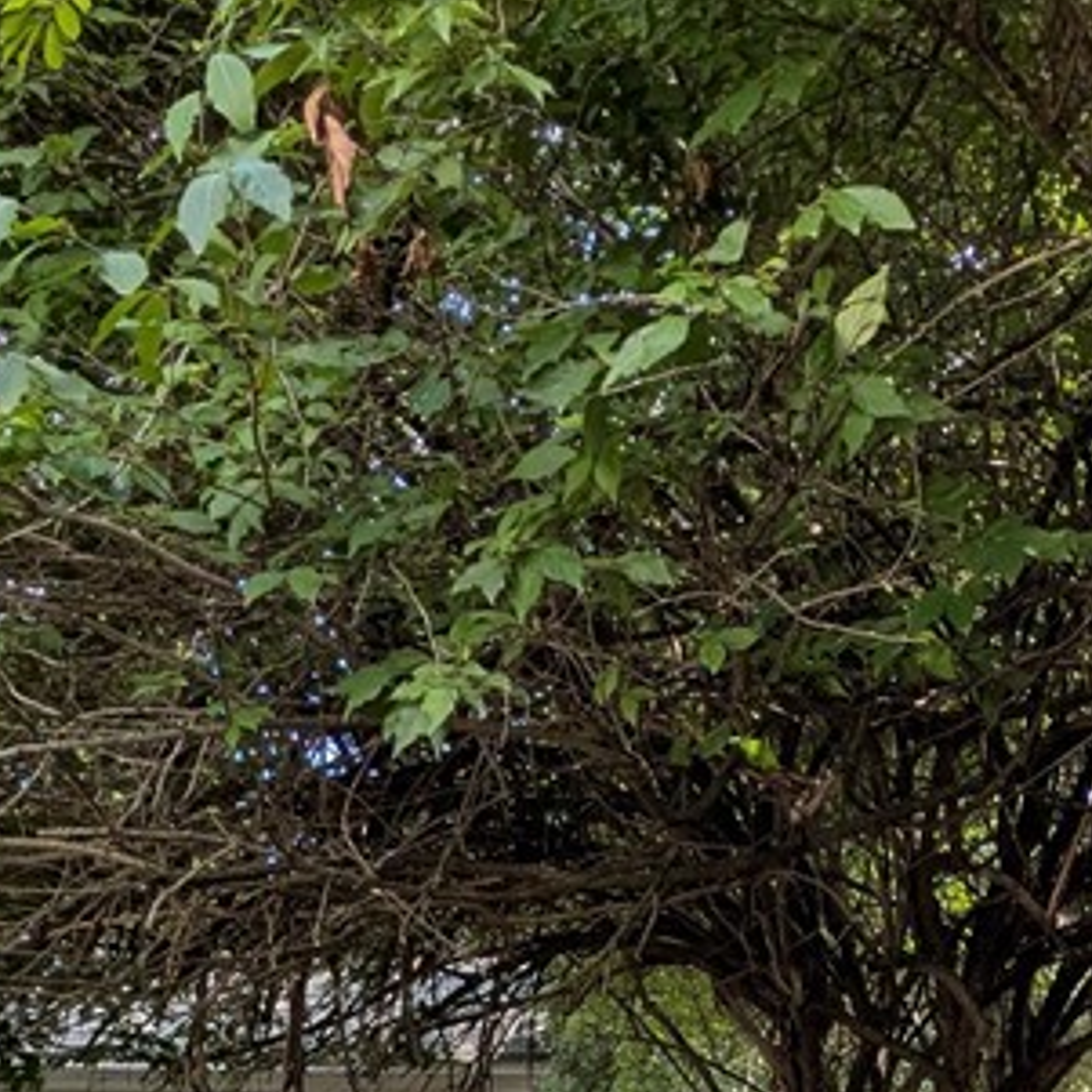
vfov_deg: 35.9
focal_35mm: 36
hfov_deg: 43.1
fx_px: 1285
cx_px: 927
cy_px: 1310
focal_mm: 2.02
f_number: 1.7
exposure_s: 1/293
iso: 49
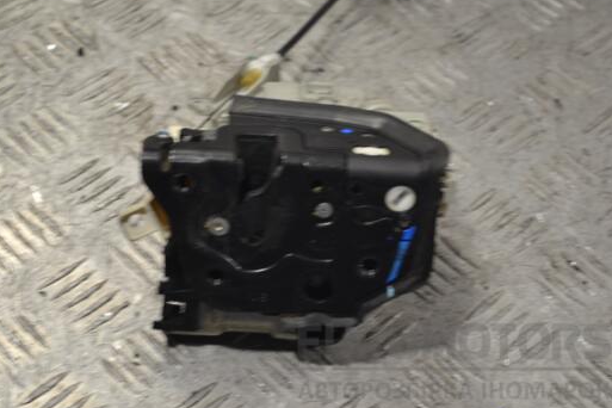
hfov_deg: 21.1
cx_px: 276
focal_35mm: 97
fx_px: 1642
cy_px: 183
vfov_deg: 14.2
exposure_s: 1/30
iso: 200
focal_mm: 55
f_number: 5.6
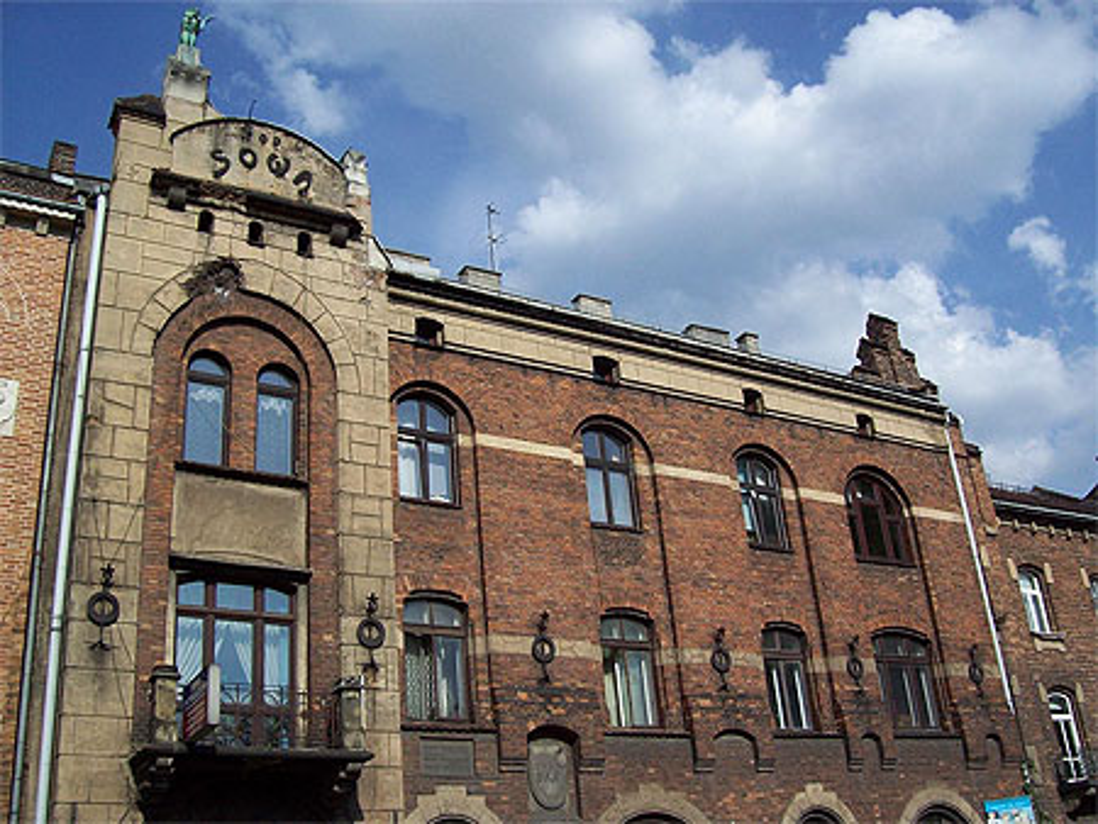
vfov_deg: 39.7
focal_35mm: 36
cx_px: 549
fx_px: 1143
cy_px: 412
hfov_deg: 51.3
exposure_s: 1/870
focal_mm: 6
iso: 80
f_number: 4.8
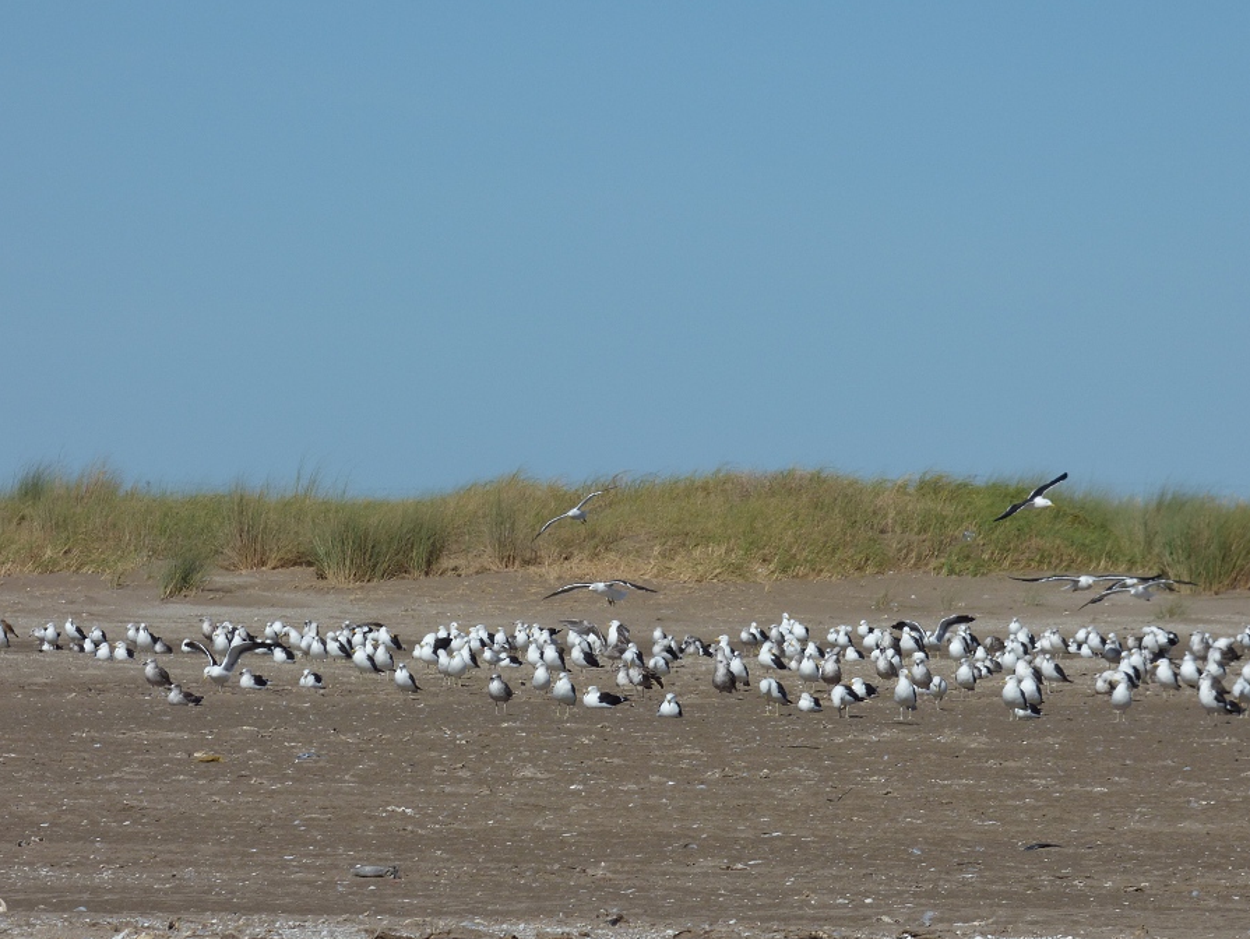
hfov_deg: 5.1
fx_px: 13980
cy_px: 470
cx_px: 626
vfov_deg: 3.8
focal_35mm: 387
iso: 100
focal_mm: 62.7
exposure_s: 1/1300
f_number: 5.6
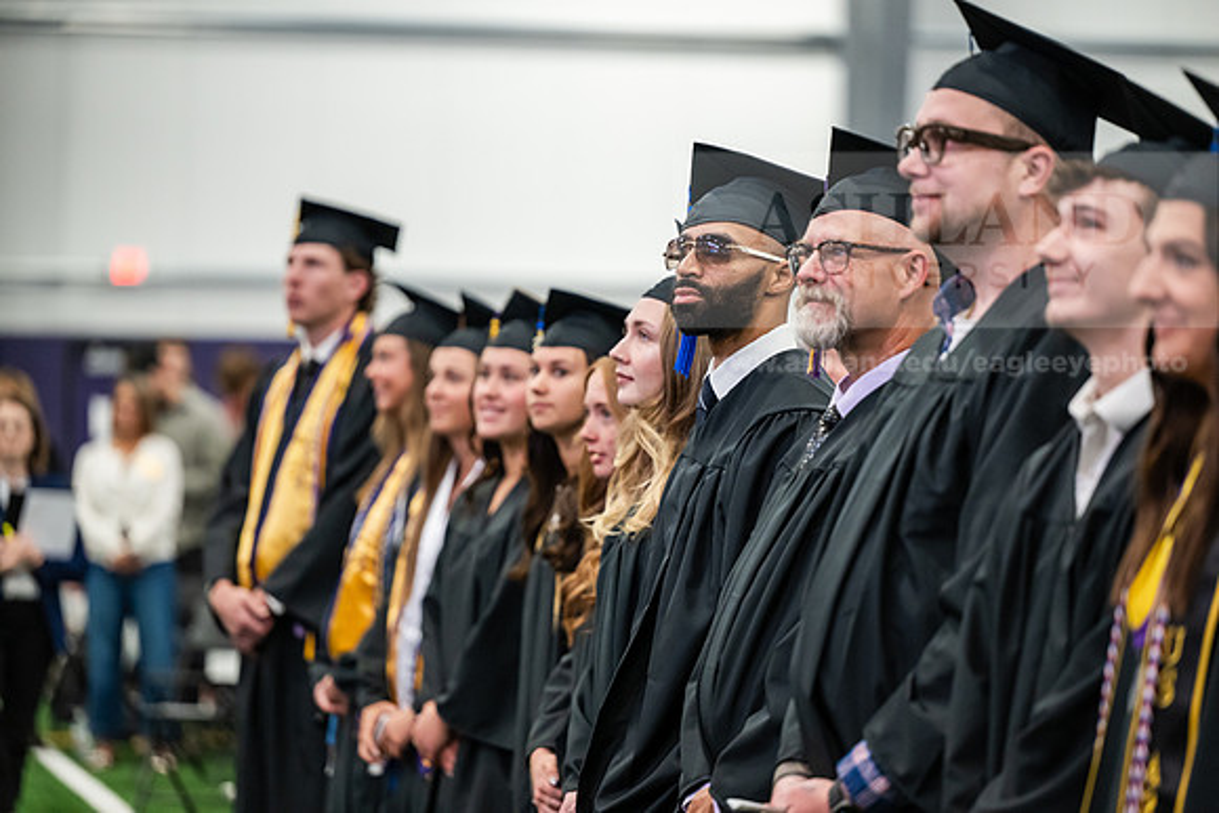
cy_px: 406
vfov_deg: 10.2
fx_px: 4572
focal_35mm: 135
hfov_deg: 15.2
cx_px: 610
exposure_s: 1/200
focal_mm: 135
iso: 2500
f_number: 2.8
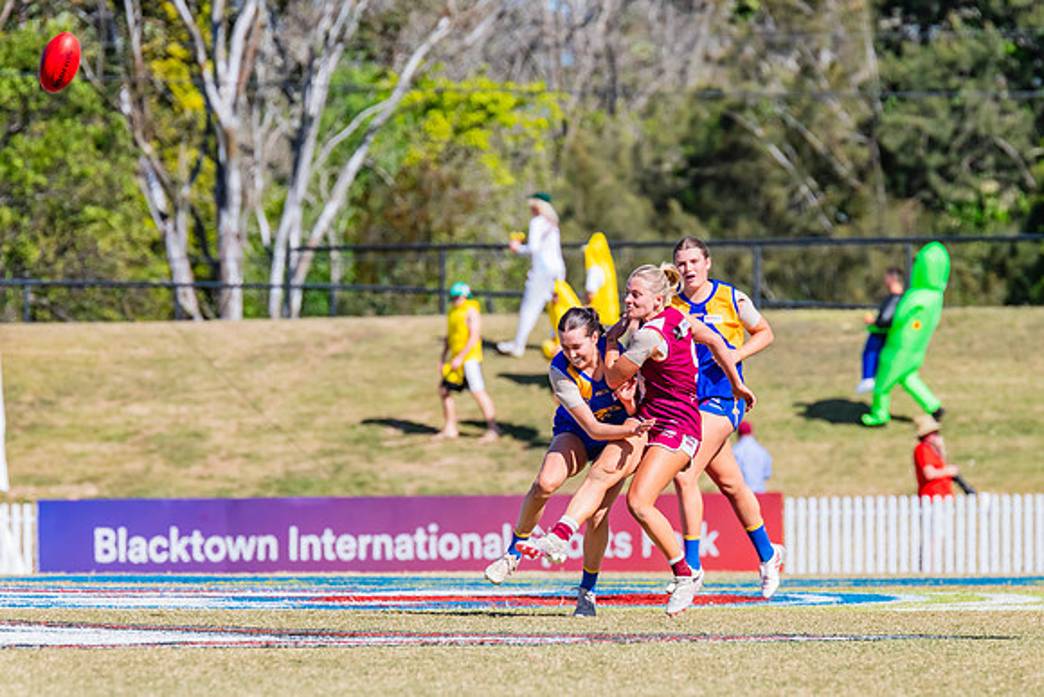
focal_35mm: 497
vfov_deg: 2.8
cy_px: 335
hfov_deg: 4.2
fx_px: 14403
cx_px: 574
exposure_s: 1/1600
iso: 800
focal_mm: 420
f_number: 10
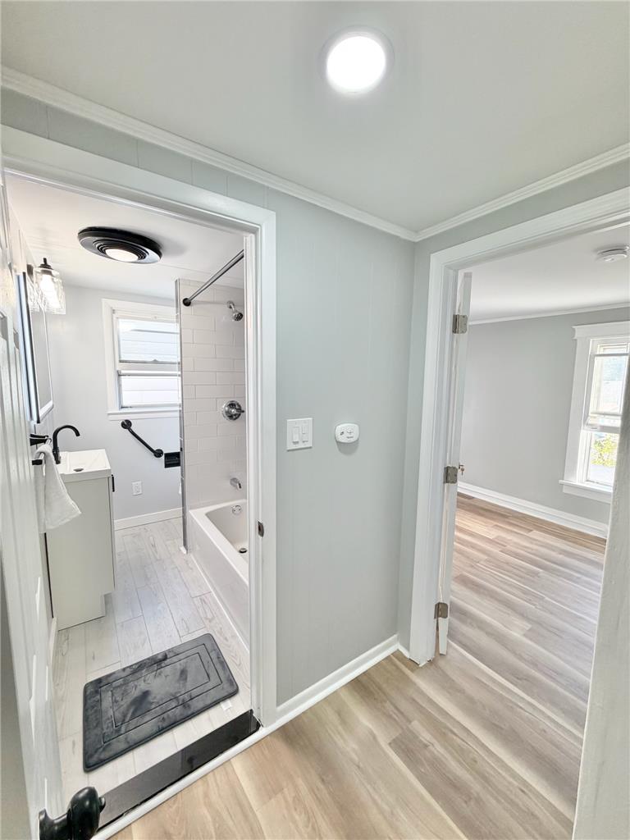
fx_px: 340
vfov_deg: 102.1
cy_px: 420
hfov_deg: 85.7
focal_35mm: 14
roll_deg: -1.0
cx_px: 315
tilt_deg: -7.7
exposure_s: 1/120
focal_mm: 2.22
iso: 160
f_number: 2.2
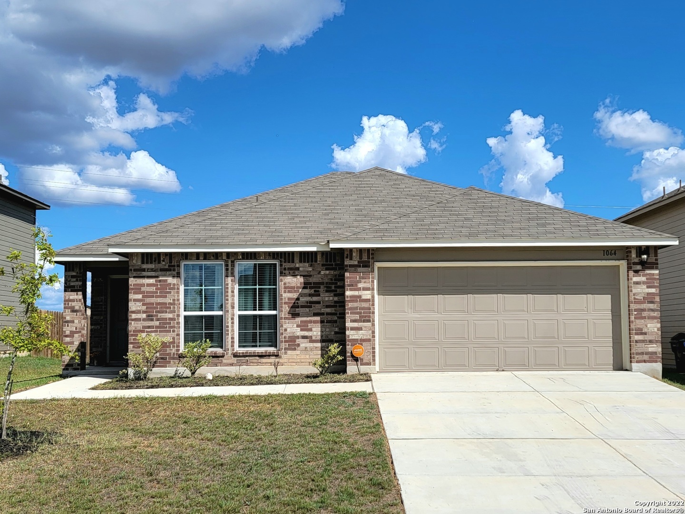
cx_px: 342
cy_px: 257
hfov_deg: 71.6
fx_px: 475
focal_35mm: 24
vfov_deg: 56.8
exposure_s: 1/2500
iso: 16
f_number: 1.8
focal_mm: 6.7
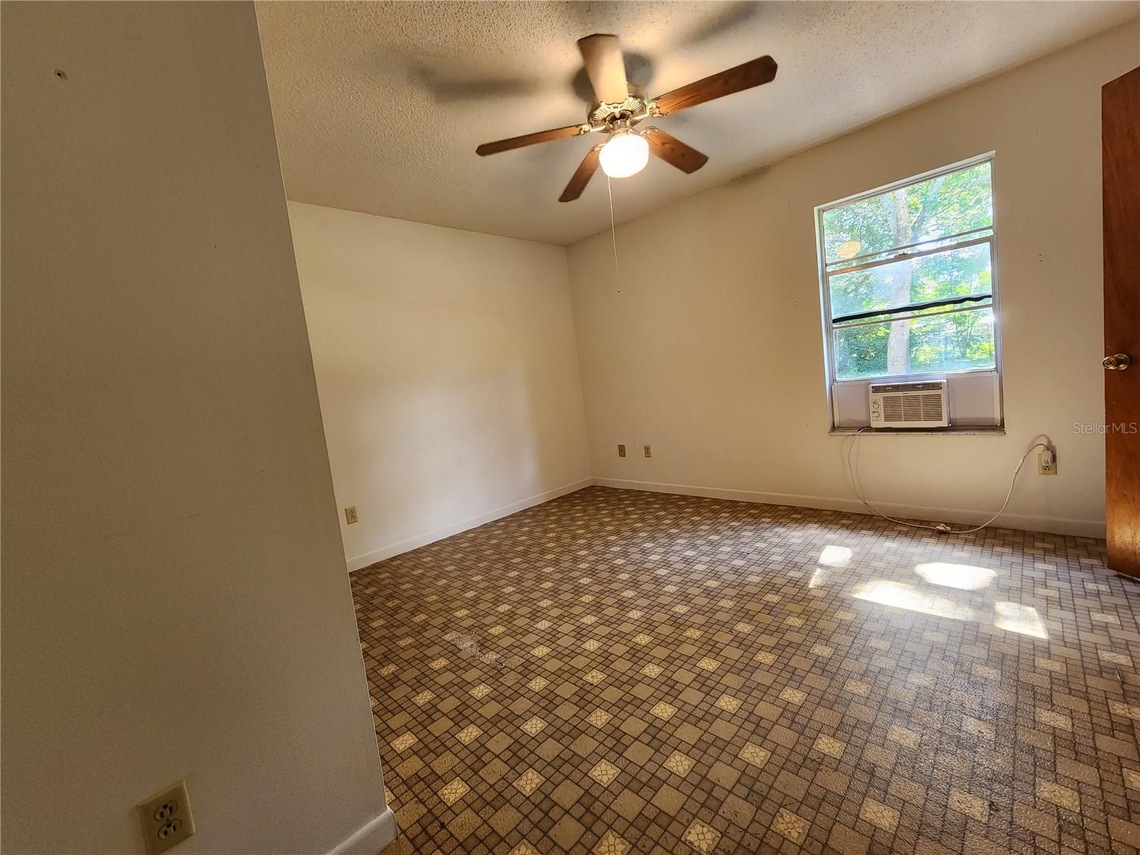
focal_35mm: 13
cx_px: 570
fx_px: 428
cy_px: 428
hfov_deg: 106.2
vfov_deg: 89.9
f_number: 2.2
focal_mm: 2.2
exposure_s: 1/60
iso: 250
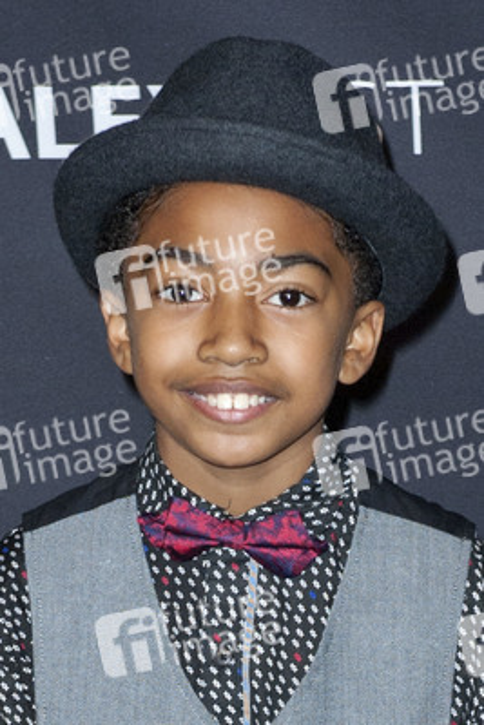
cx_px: 242
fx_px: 1410
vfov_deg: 28.8
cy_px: 362
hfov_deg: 19.5
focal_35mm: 70
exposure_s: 1/320
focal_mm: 70
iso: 640
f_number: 5.6
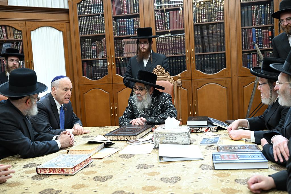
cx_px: 146
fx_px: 315
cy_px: 97
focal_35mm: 39
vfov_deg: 34.2
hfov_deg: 49.5
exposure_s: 1/200
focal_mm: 39
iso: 1000
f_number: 4
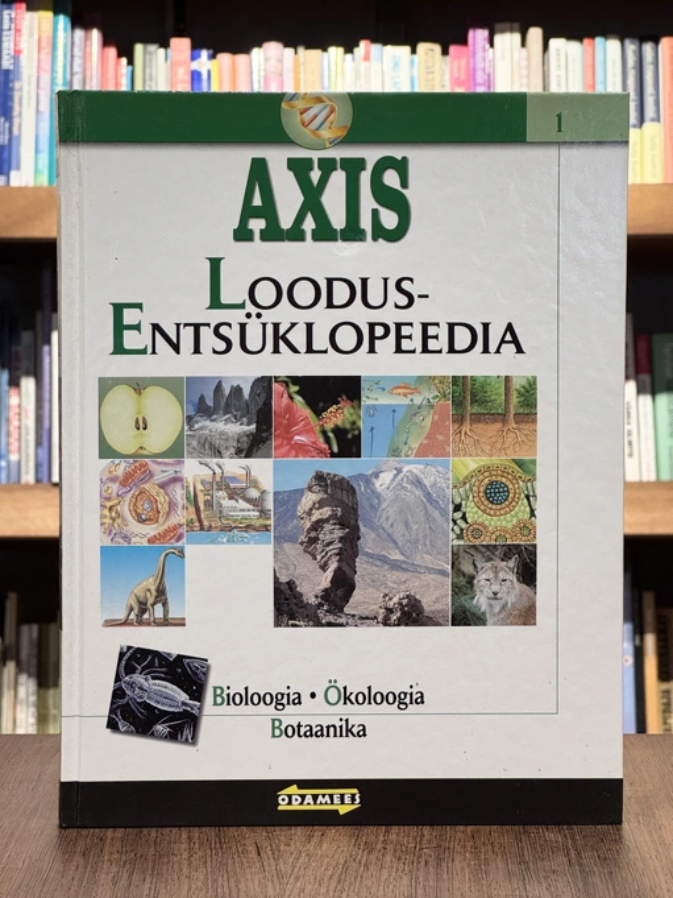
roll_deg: -0.3
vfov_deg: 25.3
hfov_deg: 19.1
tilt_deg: -2.4
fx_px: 1995
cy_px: 449
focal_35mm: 77
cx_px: 336
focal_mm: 9
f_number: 2.8
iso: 250
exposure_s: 1/90
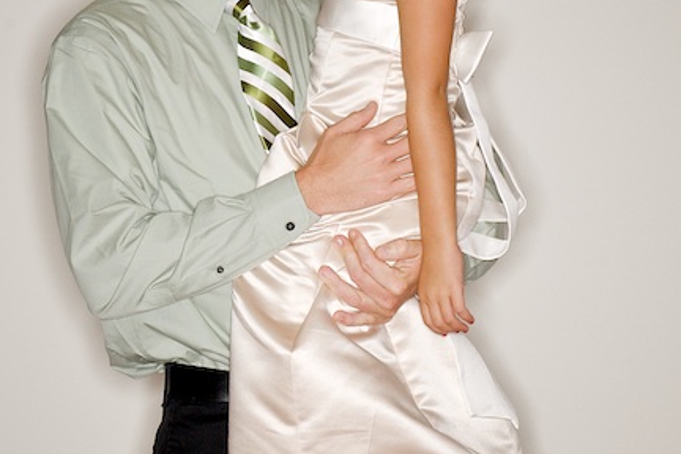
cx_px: 311
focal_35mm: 125
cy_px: 125
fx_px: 2364
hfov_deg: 16.4
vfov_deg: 10.9
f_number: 16
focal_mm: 40
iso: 200
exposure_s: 1/250
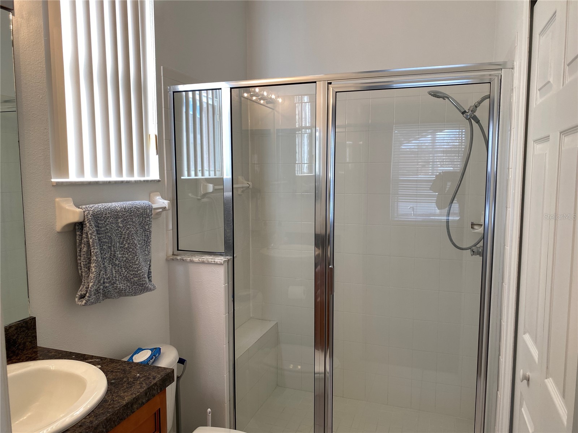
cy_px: 216
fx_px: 434
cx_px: 289
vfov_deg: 53.1
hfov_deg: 67.3
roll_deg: +0.6
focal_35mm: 26
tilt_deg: -8.1
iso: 32
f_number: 1.8
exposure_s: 1/120
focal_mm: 4.25
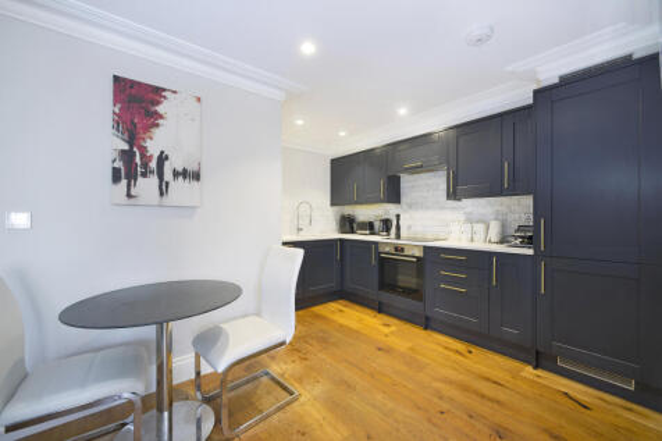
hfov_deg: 104.3
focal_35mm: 14
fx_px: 257
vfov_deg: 81.2
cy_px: 220
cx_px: 331
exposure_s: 1/4
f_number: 7.1
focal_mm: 14
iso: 400
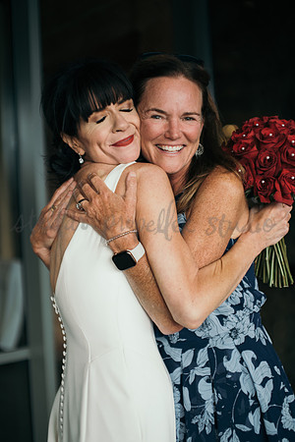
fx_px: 615
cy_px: 221
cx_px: 148
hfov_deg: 27.0
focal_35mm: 50
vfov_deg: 39.6
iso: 125
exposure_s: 1/125
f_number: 1.8
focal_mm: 50
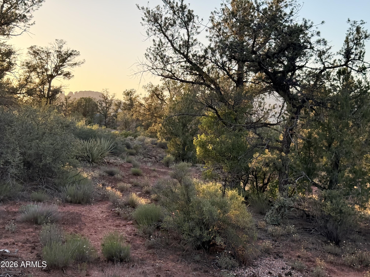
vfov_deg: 30.3
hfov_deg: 39.7
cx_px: 185
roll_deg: -2.7
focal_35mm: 48
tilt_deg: -1.3
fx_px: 513
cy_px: 138
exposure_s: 1/769
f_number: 1.78
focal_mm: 6.76
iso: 80
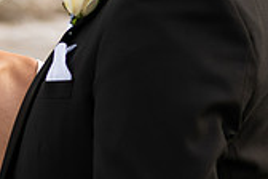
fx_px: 2055
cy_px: -55
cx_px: 16
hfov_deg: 7.4
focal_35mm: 276
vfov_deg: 5.0
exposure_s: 1/200
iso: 80
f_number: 3.5
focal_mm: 80
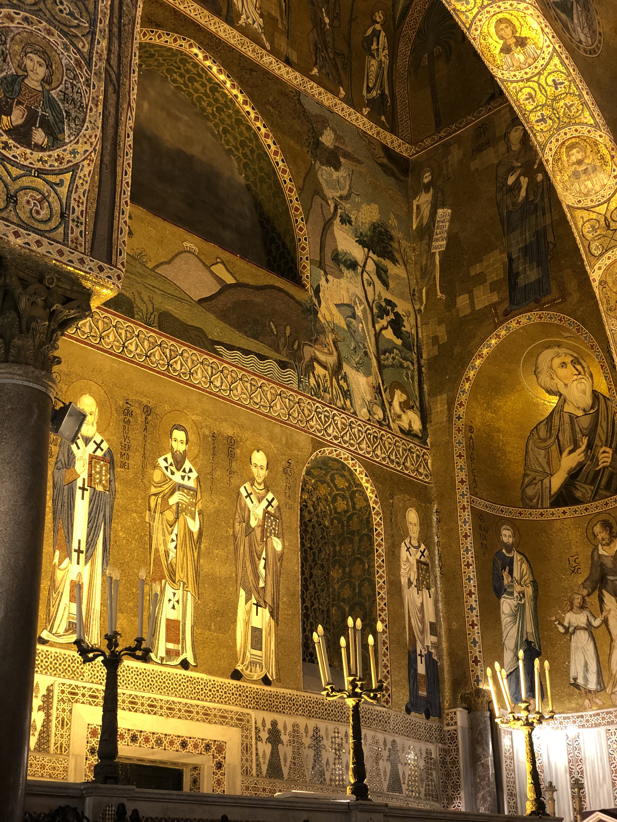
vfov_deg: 36.8
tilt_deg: +25.0
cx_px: 308
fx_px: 1236
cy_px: 411
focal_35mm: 52
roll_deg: +1.1
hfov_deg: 28.0
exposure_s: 1/25
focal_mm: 6
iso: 160
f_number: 2.4
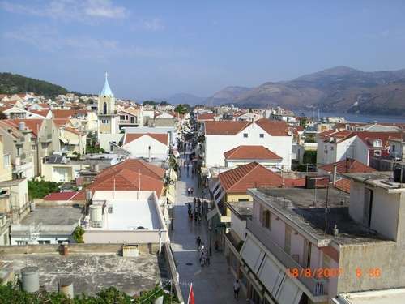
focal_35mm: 38
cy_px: 152
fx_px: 445
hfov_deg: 49.0
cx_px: 202
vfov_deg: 37.7
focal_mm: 6.2
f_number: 4.3
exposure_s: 1/1000
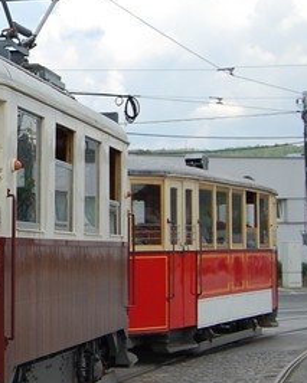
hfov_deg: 11.1
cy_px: 158
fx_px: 1510
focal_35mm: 133
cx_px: -167
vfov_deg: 14.5
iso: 250
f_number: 4.2
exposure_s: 1/1000
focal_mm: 28
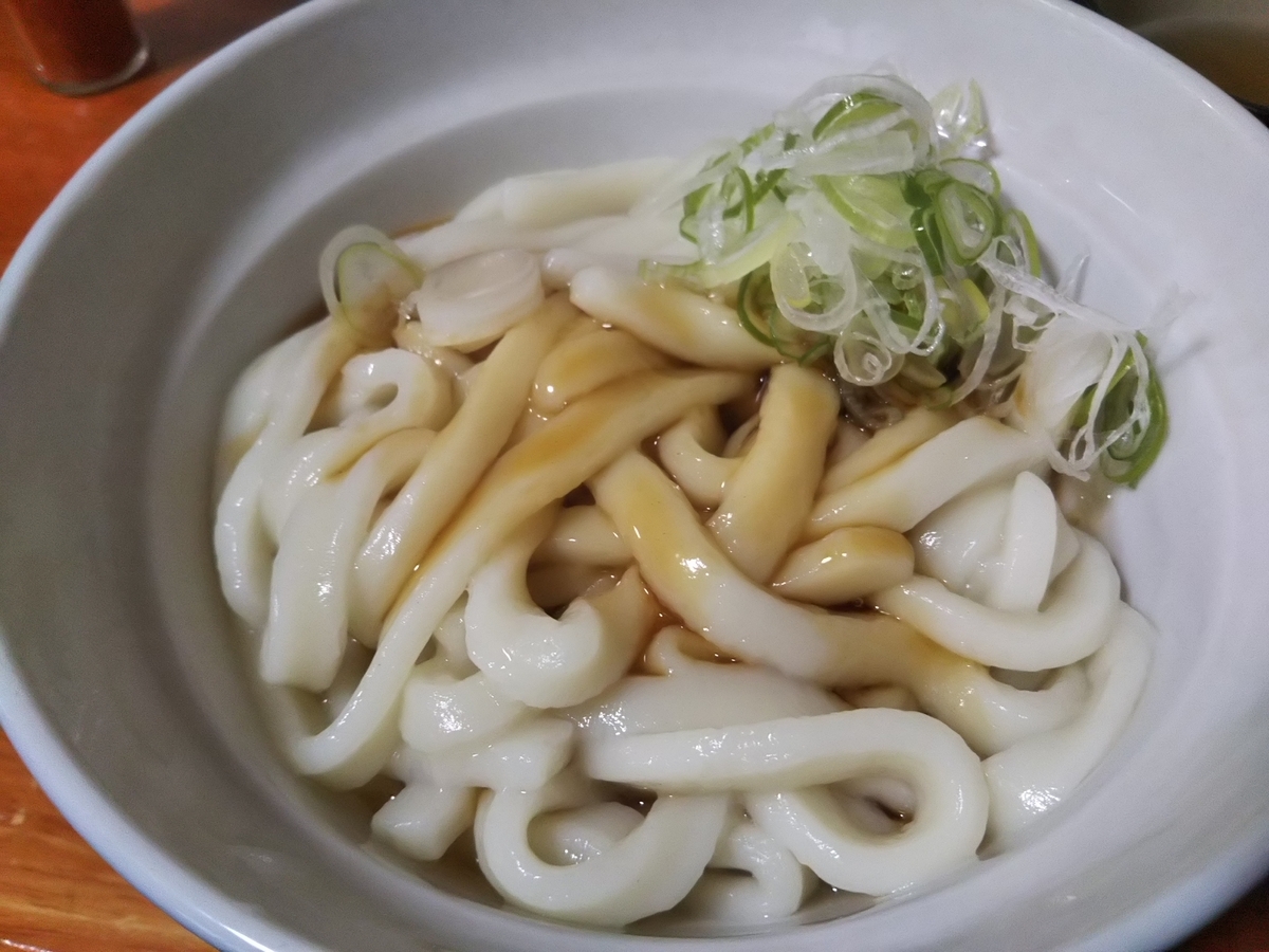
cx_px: 634
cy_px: 476
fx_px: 1100
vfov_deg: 46.8
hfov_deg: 60.0
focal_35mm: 30
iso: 125
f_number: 2.2
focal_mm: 4
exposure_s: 1/30
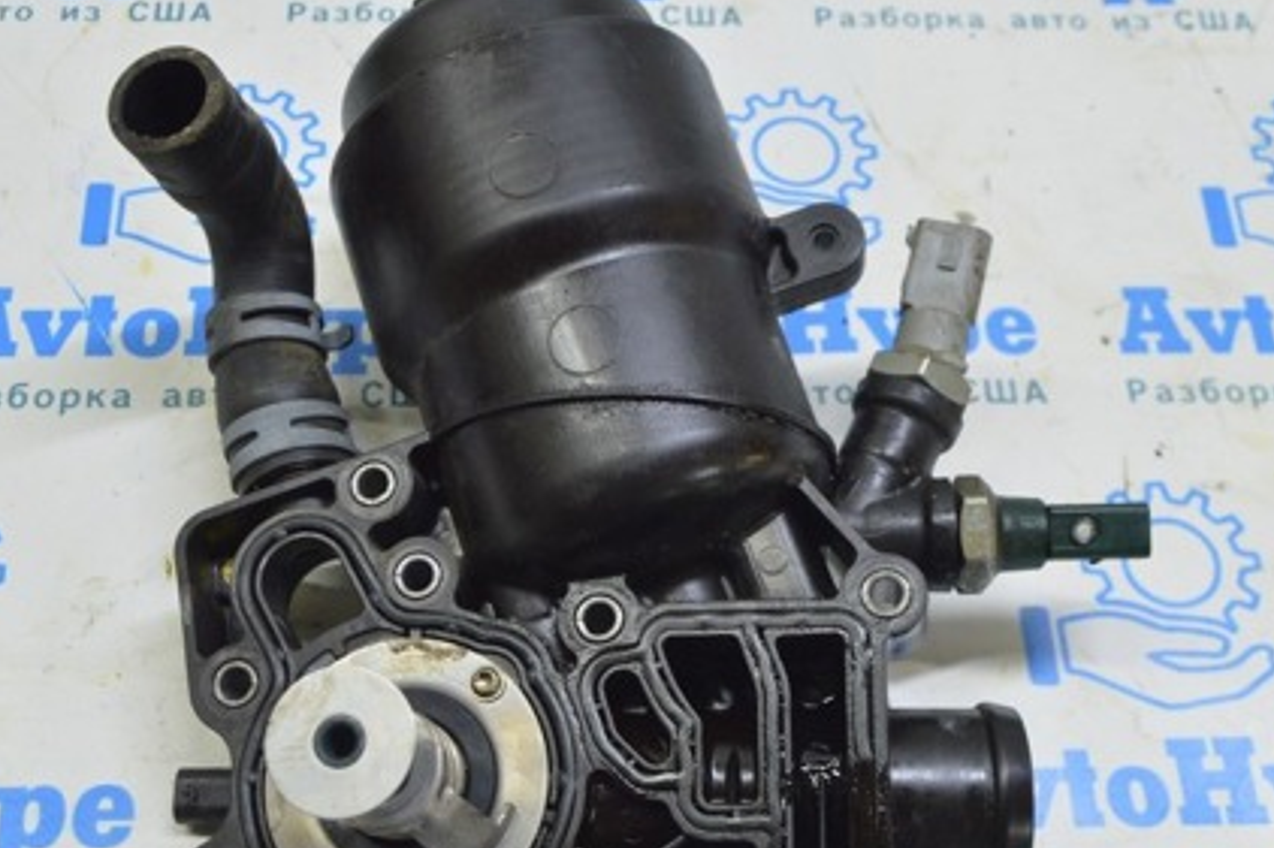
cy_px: 493
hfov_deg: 39.6
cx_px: 574
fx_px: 1769
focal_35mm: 50
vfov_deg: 26.9
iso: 400
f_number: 5.6
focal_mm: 22
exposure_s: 1/20
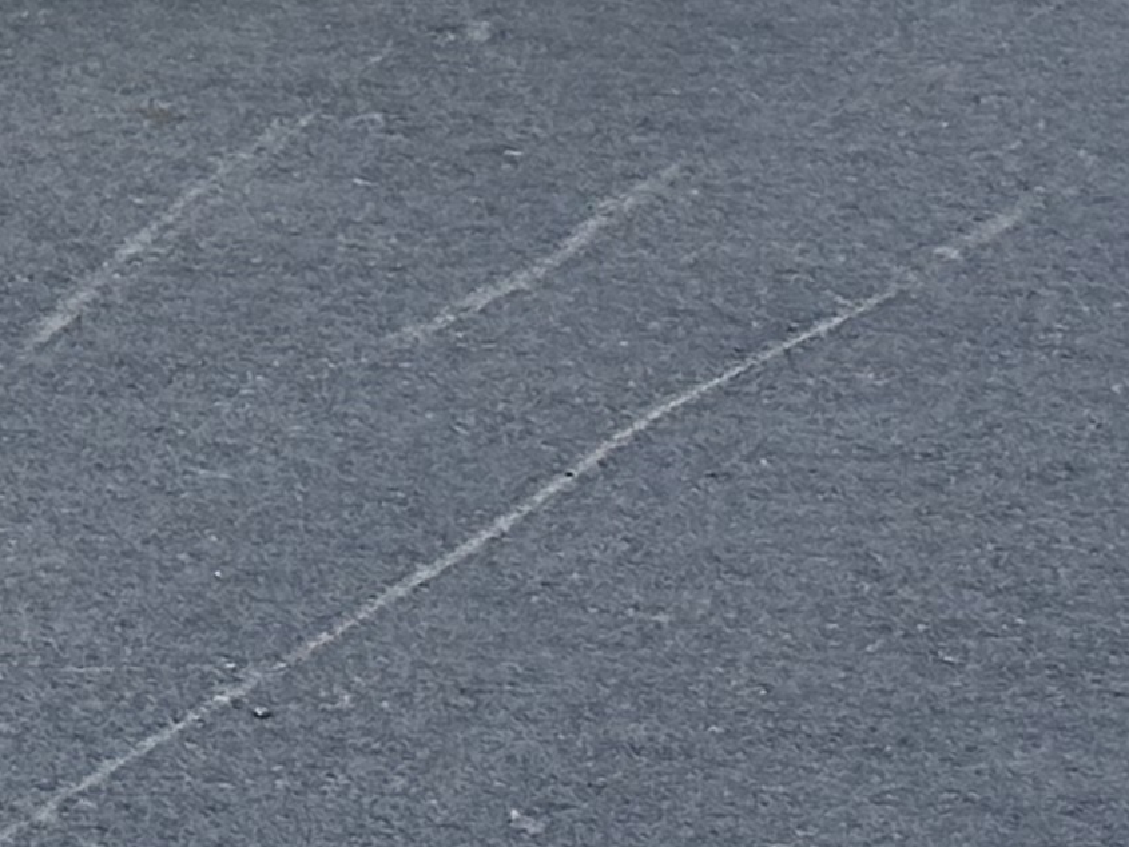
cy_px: -990
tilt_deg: -6.4
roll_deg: -1.2
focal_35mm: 229
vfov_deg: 6.3
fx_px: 7470
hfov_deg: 8.0
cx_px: -1499
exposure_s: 1/2252
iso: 64
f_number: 1.78
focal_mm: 6.86
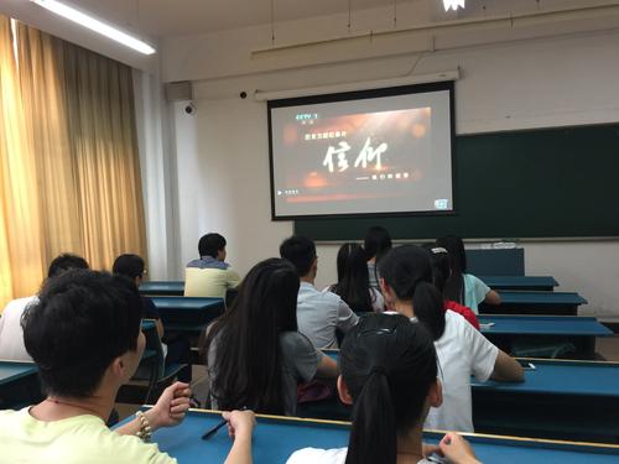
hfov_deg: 61.7
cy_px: 232
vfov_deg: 48.2
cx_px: 310
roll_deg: +1.8
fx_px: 519
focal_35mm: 29
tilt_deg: -1.2
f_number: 2.2
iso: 64
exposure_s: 1/17
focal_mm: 4.15
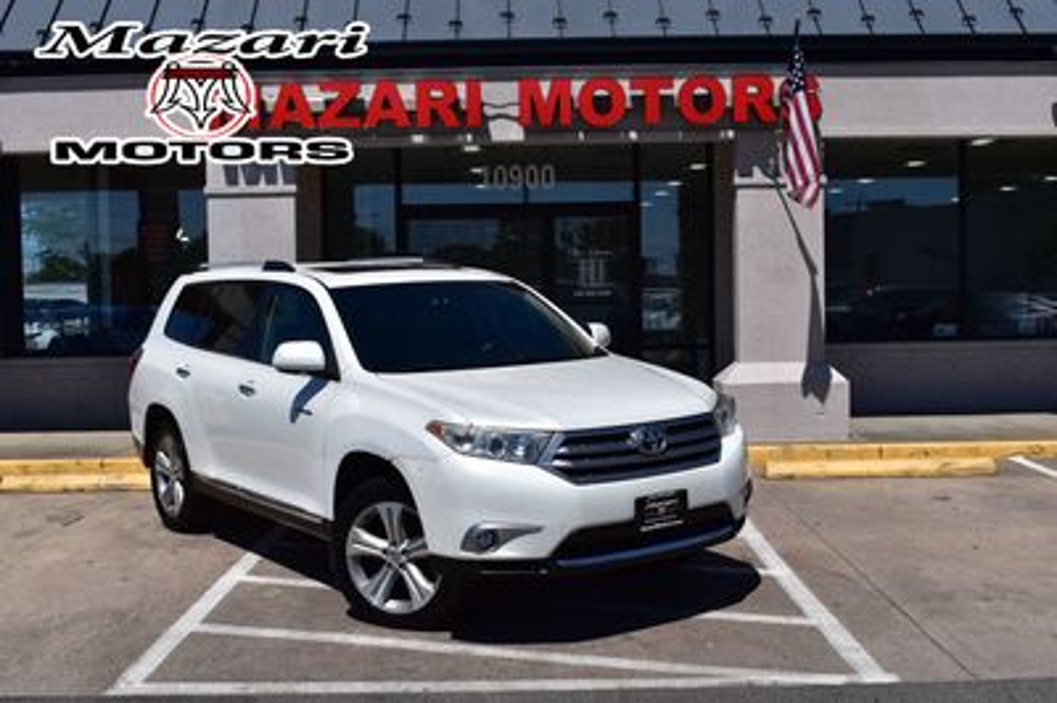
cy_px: 352
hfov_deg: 48.0
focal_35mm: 40
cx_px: 528
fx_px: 1188
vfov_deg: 33.0
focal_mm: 27
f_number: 11
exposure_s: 1/640
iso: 200
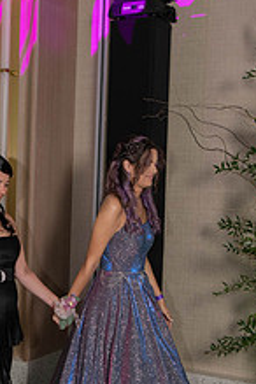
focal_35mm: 70
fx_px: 747
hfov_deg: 19.2
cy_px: 242
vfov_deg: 28.7
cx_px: 39
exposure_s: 1/80
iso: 500
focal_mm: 34
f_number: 3.5
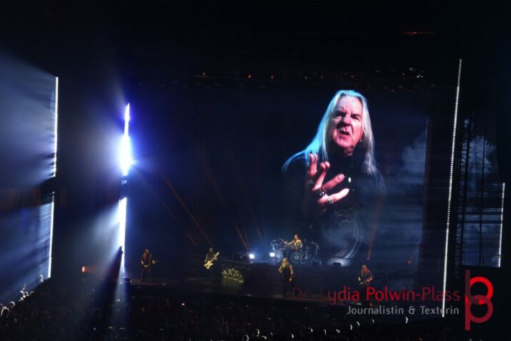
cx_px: 245
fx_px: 1172
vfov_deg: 16.6
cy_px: 172
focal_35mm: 83
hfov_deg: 24.6
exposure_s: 1/80
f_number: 4.5
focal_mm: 51
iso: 1600
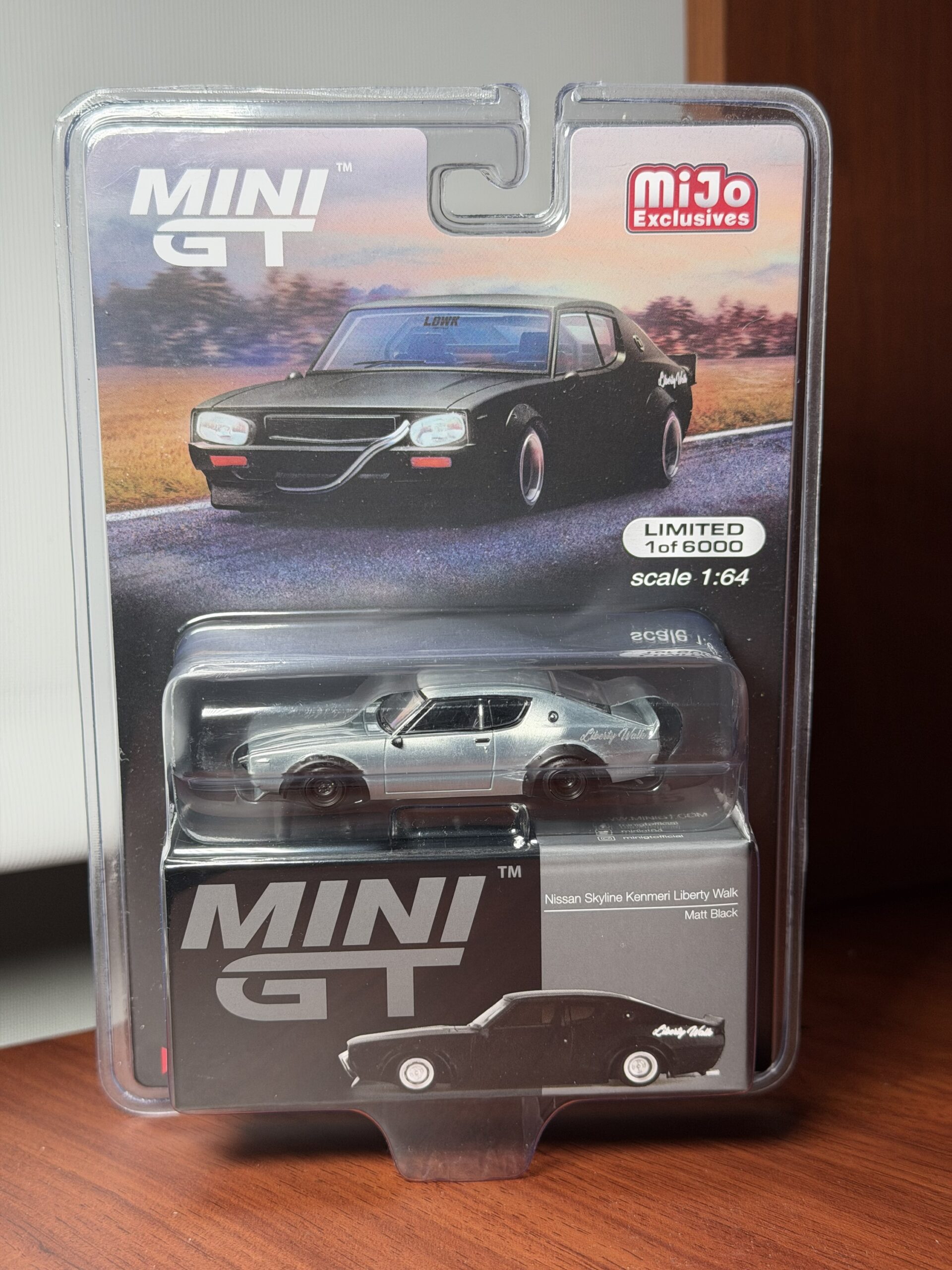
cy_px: 635
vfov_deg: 39.7
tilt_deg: -3.0
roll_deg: +1.3
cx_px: 476
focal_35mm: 48
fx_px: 1760
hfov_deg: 30.3
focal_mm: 6.76
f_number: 1.78
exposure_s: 1/137
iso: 80
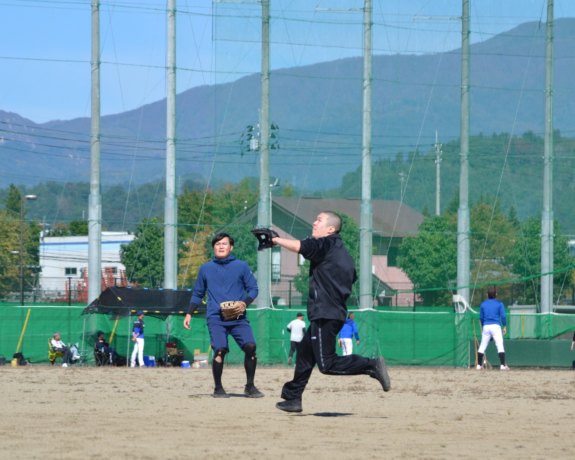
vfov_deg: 7.5
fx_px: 3523
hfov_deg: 9.3
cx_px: 288
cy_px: 230
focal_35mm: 207
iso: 400
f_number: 6.3
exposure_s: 1/1600
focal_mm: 122
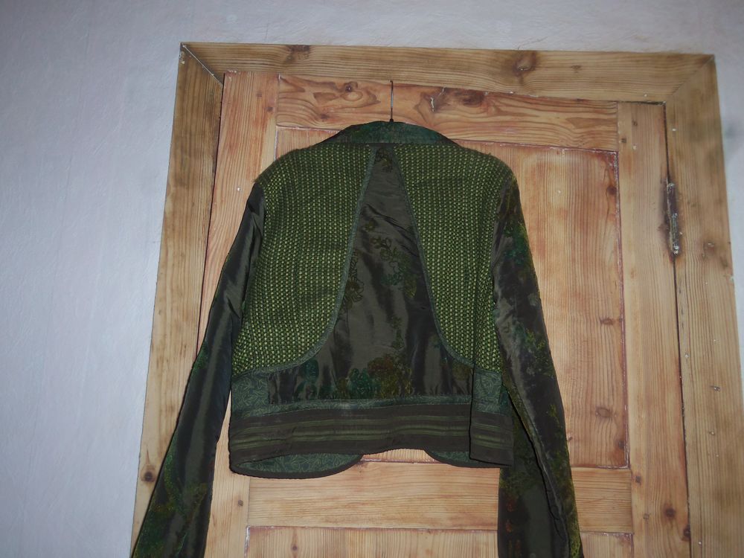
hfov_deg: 63.4
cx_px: 372
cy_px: 279
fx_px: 602
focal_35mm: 28
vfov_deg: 49.7
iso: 64
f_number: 3.9
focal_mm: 5.1
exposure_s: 1/30
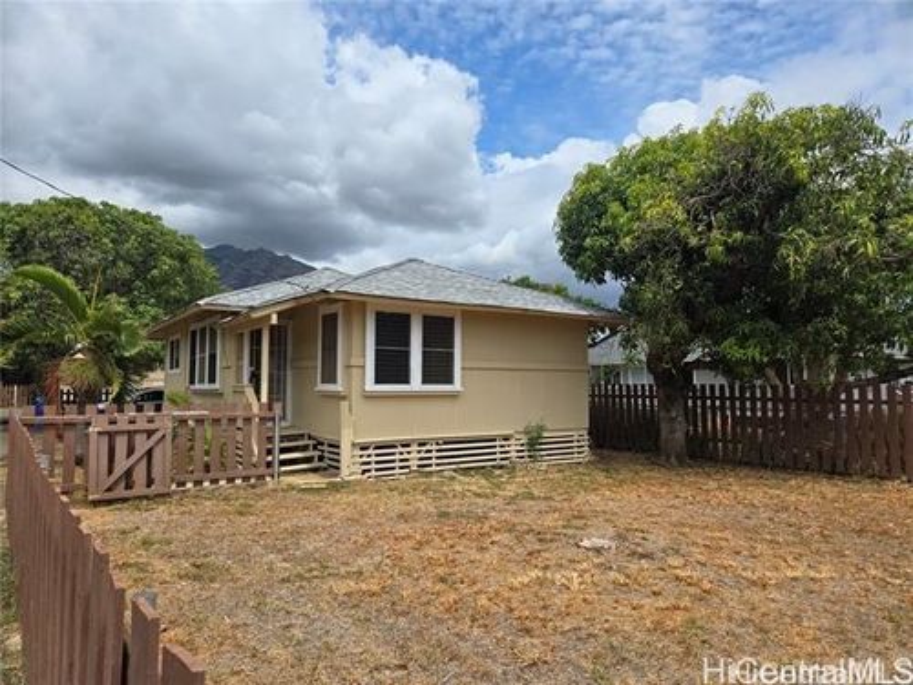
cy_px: 342
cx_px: 456
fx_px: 607
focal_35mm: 23
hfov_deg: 73.9
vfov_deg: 58.9
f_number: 1.8
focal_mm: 5.4
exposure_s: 1/2593
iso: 25
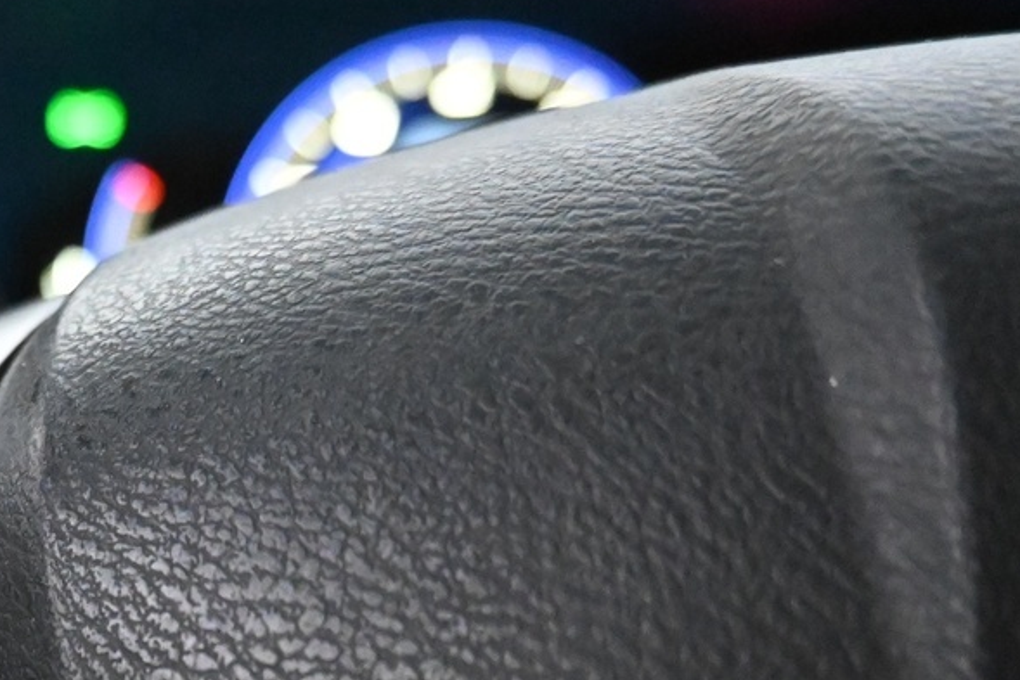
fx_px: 1870
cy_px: 715
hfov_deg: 26.8
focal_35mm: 66
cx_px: -229
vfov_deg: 19.9
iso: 6400
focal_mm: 16
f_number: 3.5
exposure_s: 1/30
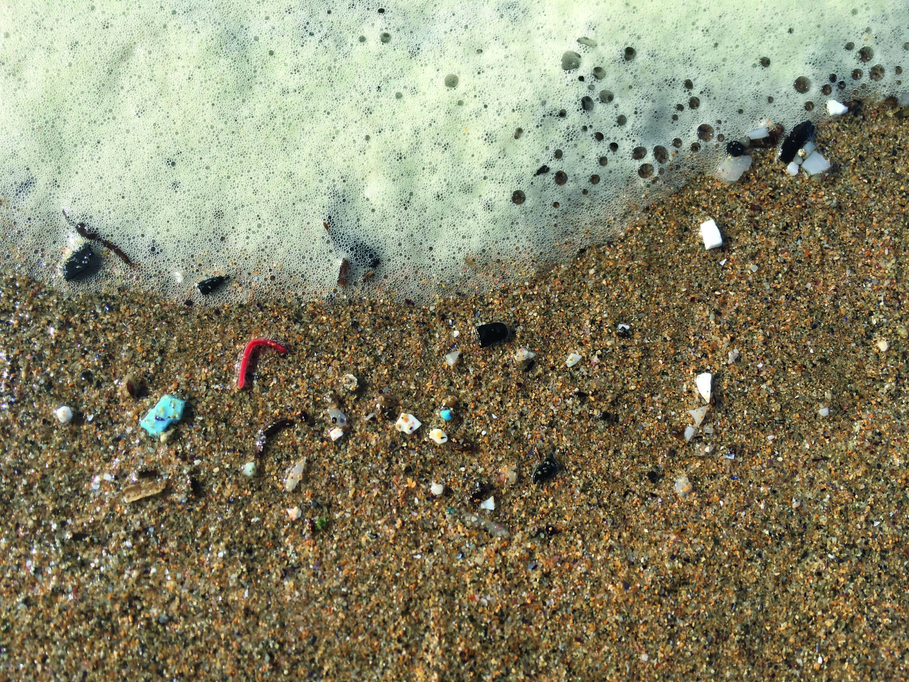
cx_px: 454
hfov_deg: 61.7
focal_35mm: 29
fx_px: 762
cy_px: 341
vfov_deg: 48.2
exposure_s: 1/1709
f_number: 2.2
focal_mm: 4.15
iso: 25
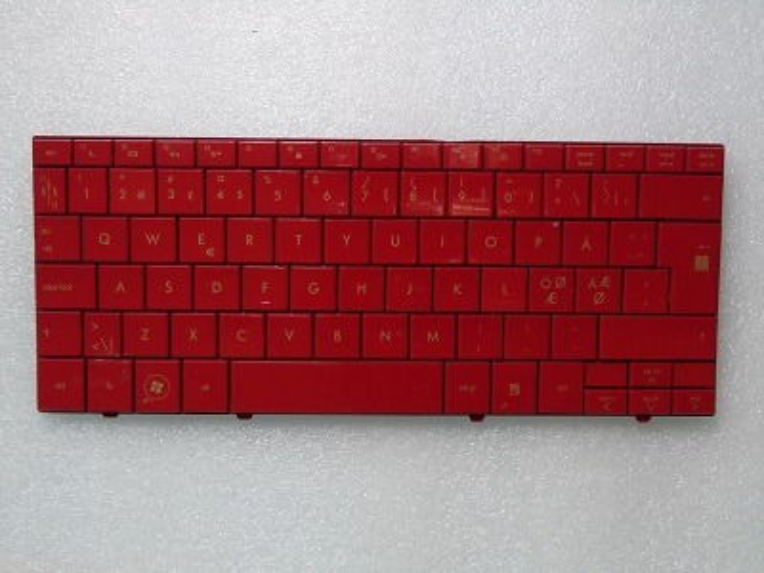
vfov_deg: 36.0
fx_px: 883
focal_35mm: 40
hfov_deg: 46.8
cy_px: 286
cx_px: 382
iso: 400
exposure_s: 1/40
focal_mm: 7.1
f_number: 6.5
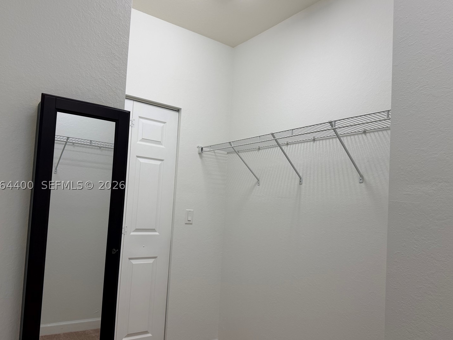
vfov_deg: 51.3
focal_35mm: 27
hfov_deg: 65.3
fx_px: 353
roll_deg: -3.3
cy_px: 185
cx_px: 223
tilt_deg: +3.4
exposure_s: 1/120
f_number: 1.78
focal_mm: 6.76
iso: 100
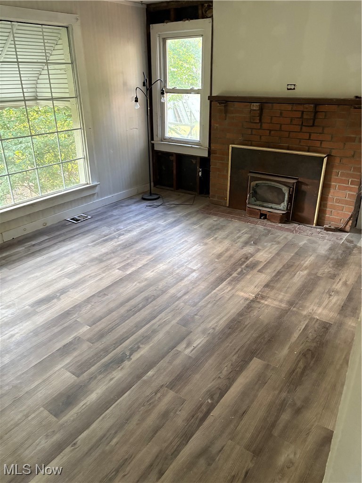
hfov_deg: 53.1
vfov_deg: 67.3
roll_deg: +0.9
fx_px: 363
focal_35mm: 26
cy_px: 242
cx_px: 181
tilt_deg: -21.1
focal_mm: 5.96
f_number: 1.6
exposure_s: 1/47
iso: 500
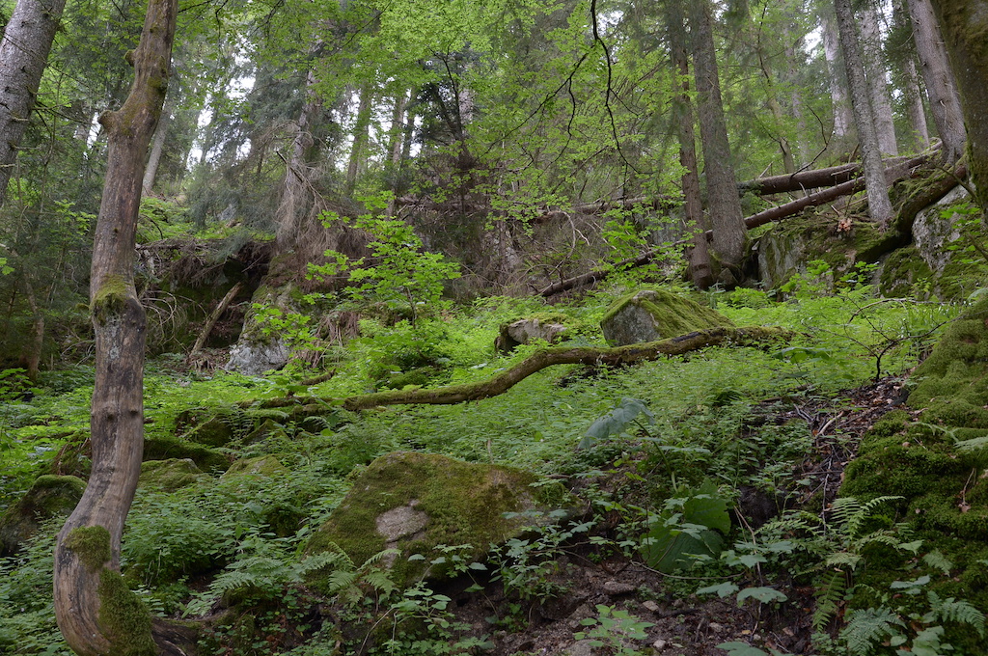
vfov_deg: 38.8
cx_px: 494
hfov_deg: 55.9
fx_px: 932
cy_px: 328
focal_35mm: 34
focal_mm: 34
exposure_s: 1/50
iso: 800
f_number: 8
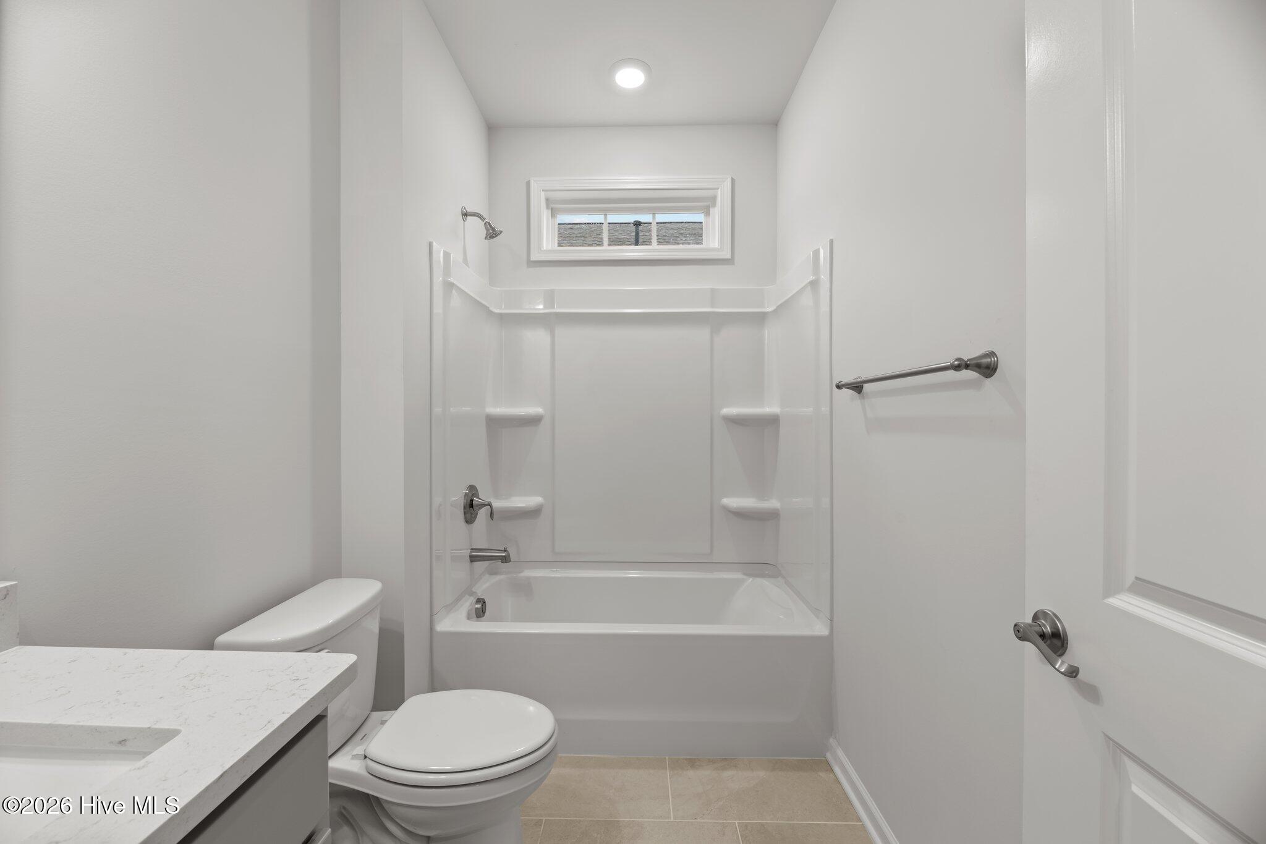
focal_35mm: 14
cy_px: 422
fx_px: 492
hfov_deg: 104.3
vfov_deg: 81.2
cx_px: 633
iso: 400
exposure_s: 1/3
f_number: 9
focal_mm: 14
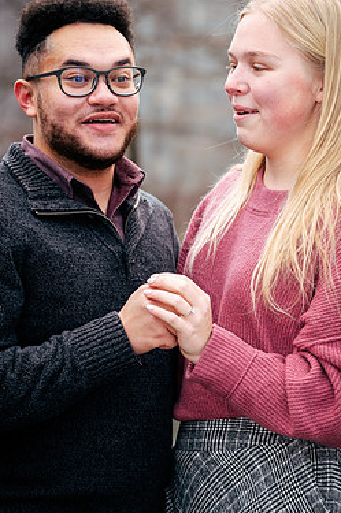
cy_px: 261
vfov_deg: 16.3
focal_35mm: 126
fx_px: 1795
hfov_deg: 10.9
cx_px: 168
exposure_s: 1/400
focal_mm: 105
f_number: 5
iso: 250
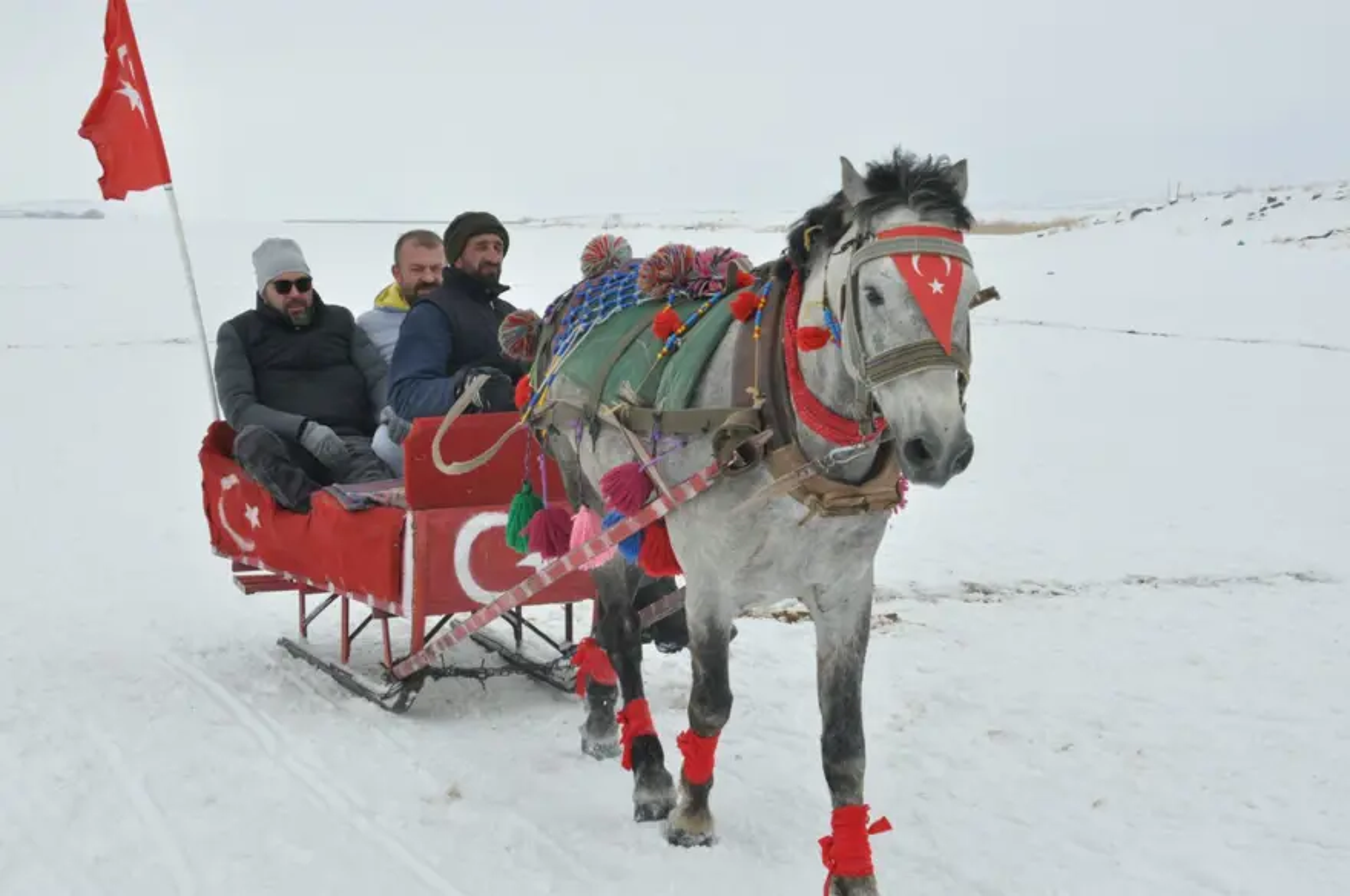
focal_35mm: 60
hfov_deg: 33.4
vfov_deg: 22.6
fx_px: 2247
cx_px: 675
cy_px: 448
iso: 800
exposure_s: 1/800
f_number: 14
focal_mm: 40
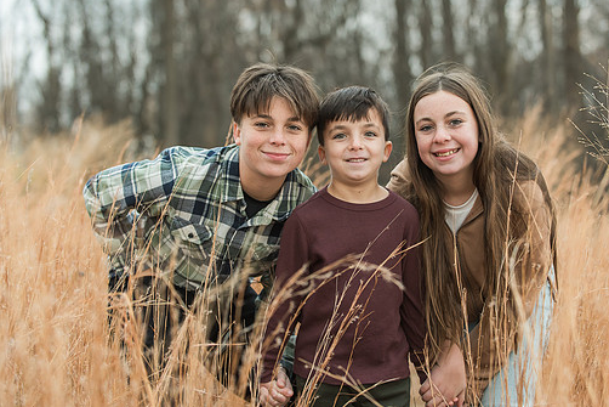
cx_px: 351
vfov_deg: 13.3
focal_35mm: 103
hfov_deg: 19.8
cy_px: 177
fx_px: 1743
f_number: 3.5
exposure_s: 1/160
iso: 1000
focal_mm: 86
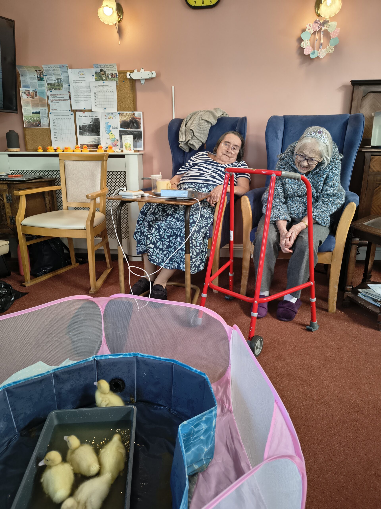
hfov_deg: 56.8
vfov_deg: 71.6
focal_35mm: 24
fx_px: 352
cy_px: 254
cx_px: 190
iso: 728
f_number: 1.8
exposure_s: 1/100
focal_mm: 5.56
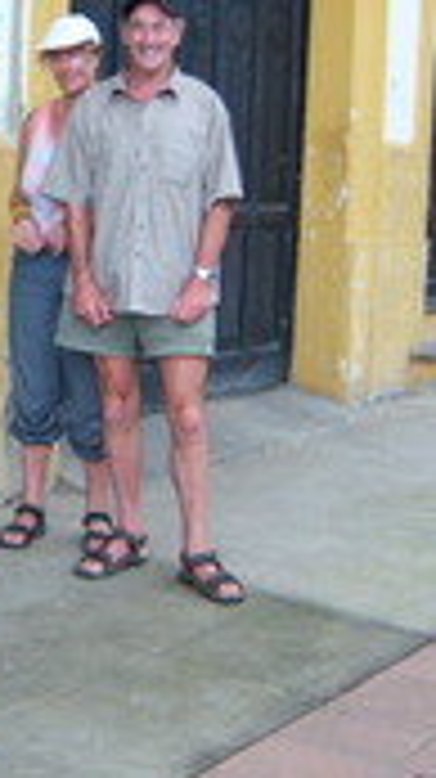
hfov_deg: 14.0
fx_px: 1710
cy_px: 292
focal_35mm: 83
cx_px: -106
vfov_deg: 25.5
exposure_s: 1/60
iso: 160
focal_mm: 7.5
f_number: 2.8
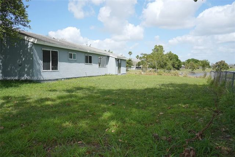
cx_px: 118
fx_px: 189
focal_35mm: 29
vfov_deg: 45.0
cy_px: 78
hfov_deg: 63.6
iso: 80
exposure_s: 1/160
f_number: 7.1
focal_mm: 29
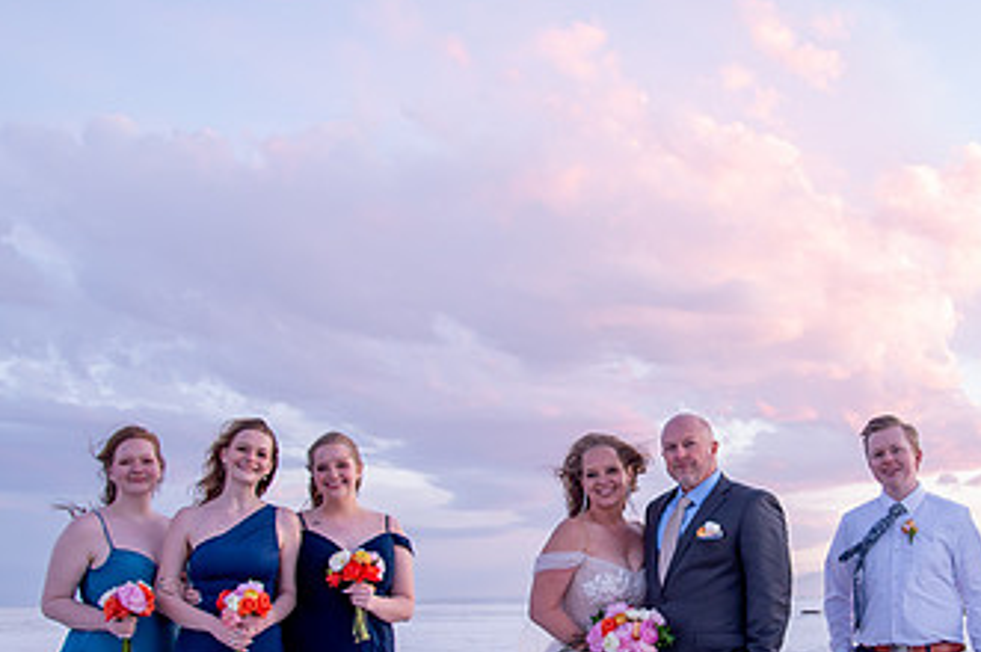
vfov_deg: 27.7
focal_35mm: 48
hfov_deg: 40.4
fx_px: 1307
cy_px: 471
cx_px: 685
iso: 800
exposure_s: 1/80
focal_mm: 24
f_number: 4
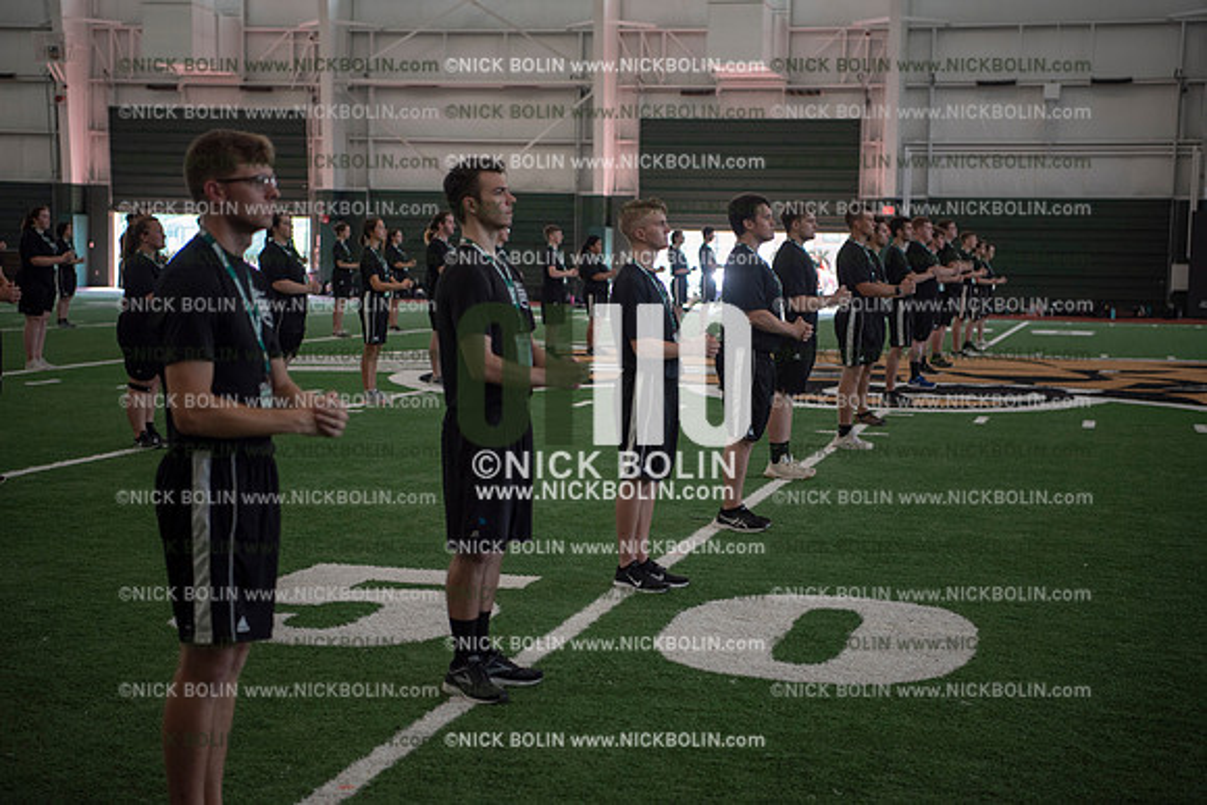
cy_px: 402
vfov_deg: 21.9
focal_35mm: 62
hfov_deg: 32.4
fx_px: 2079
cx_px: 604
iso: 640
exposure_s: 1/320
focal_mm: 62
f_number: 2.8
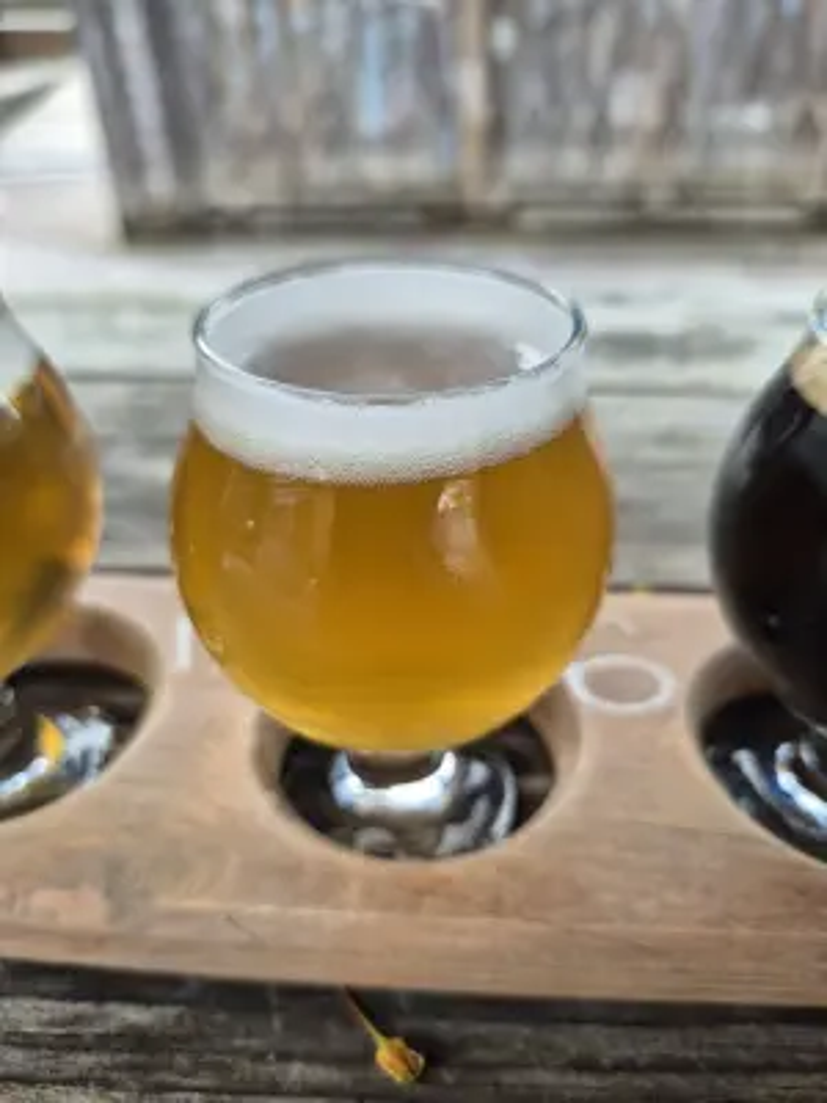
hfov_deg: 58.9
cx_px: 414
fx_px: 733
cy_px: 552
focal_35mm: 23
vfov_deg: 73.9
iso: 100
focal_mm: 5.4
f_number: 1.8
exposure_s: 1/180
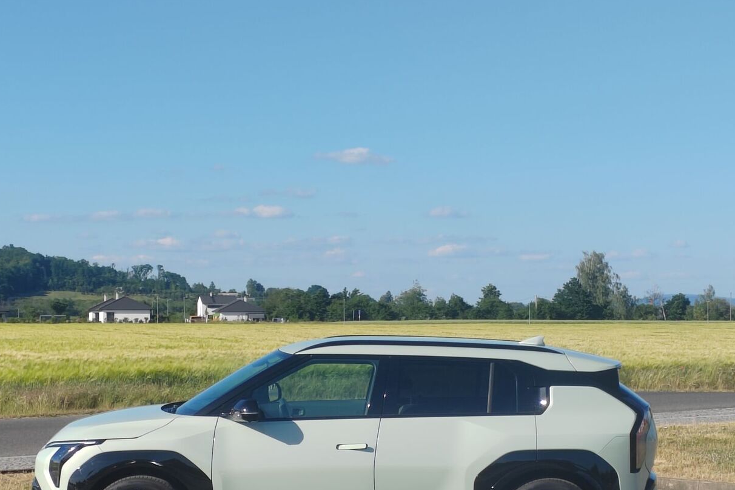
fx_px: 1817
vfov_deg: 15.3
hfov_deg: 22.9
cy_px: 366
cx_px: 321
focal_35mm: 89
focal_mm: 5.52
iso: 100
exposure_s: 1/1100
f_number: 1.9
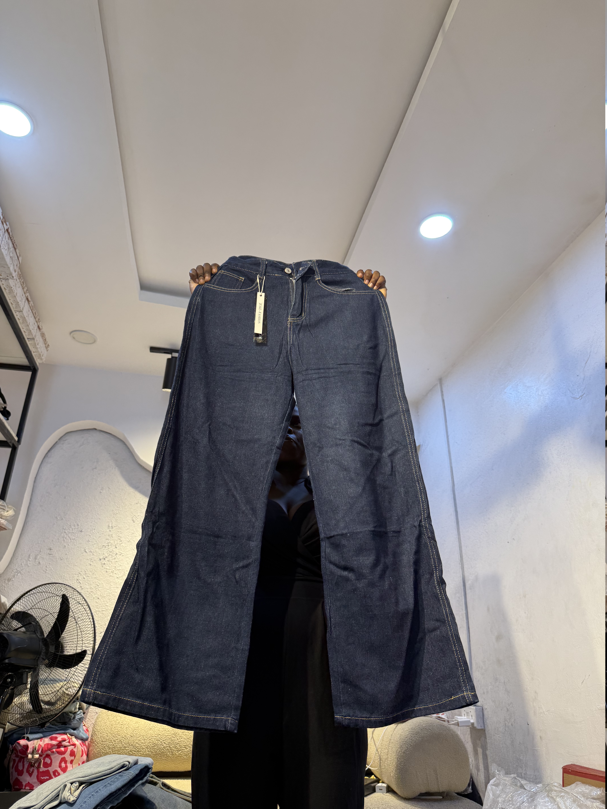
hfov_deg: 56.8
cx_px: 304
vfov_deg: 71.6
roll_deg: -1.6
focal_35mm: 24
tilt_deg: +24.5
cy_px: 404
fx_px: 561
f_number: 1.78
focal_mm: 6.76
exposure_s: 1/100
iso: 80
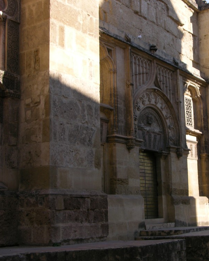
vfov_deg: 31.0
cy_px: 131
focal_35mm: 61
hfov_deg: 24.7
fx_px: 472
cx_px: 152
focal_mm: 11.6
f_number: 5.3
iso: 50
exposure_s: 1/161
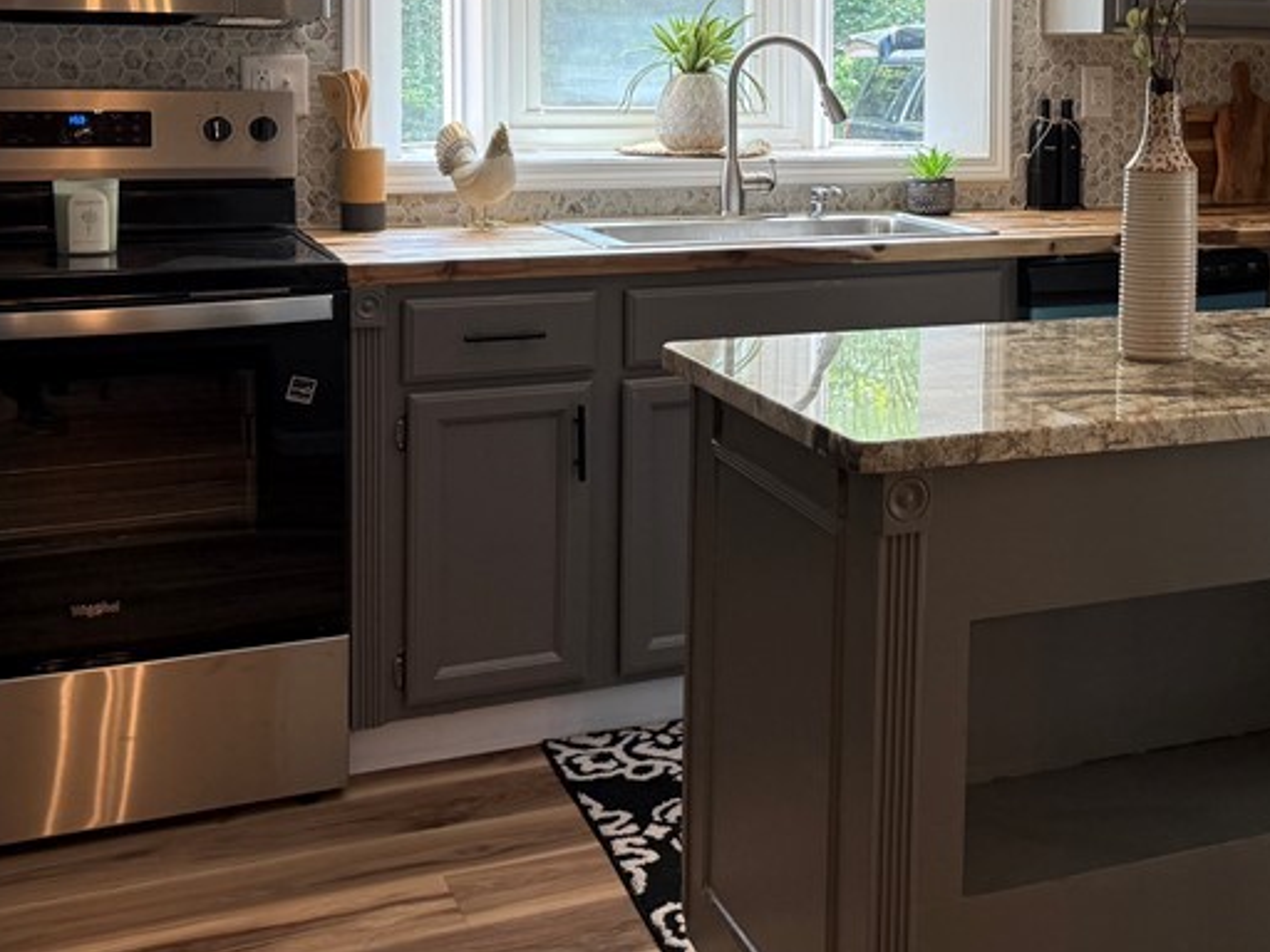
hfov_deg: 38.2
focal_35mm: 48
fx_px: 1761
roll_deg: -1.8
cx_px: 1010
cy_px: 161
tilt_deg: -3.6
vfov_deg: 29.4
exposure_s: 1/139
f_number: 1.78
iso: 125
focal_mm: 6.76
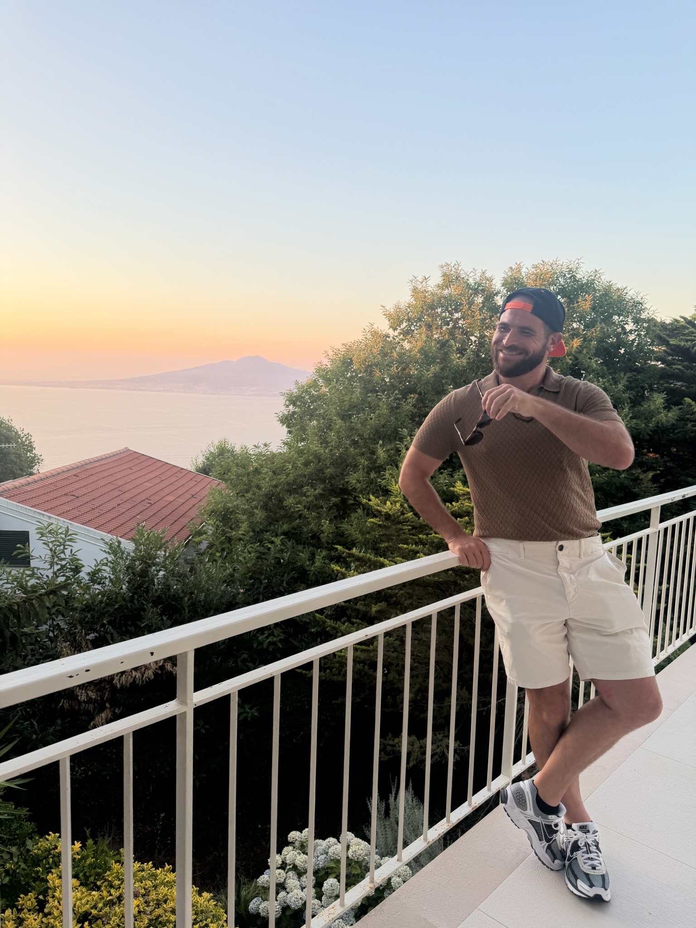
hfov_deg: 56.8
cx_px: 348
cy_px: 464
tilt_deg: -8.0
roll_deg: -1.9
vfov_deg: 71.6
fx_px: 643
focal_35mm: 24
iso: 64
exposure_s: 1/268
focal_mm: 6.76
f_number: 1.78
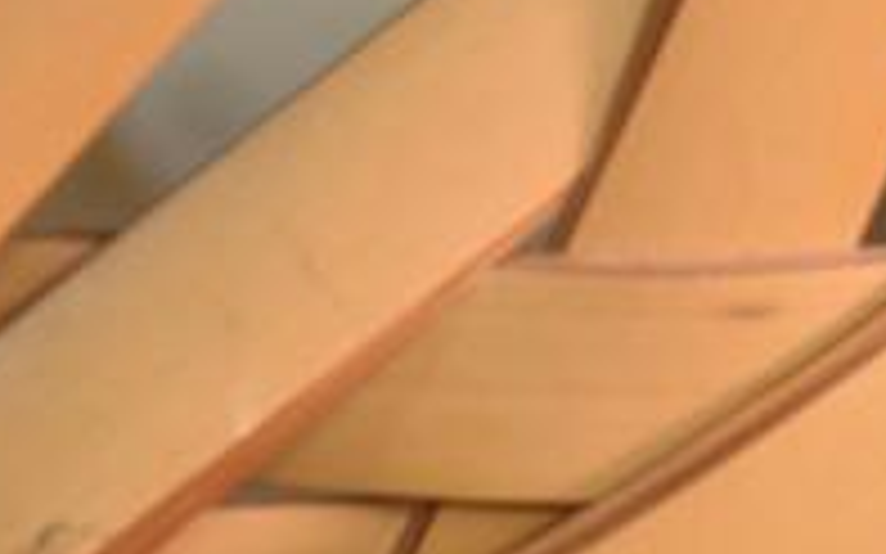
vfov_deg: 1.7
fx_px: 18249
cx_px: 1151
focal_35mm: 756
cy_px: 61
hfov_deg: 2.8
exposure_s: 1/25
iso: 400
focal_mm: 90
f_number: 5.3
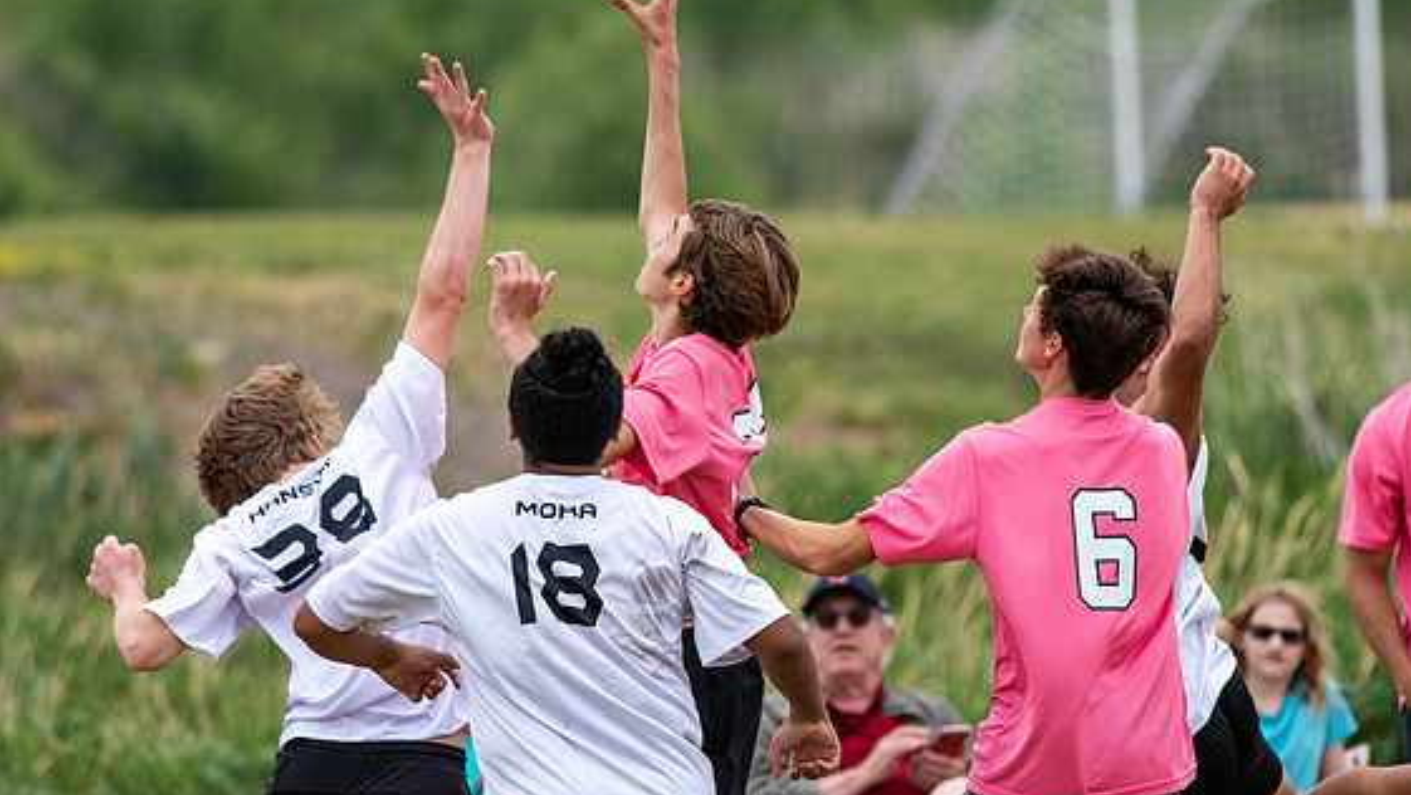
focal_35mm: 642
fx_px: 24028
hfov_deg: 3.4
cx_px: 830
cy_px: 303
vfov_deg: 1.9
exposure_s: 1/3200
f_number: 4.5
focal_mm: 300
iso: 800
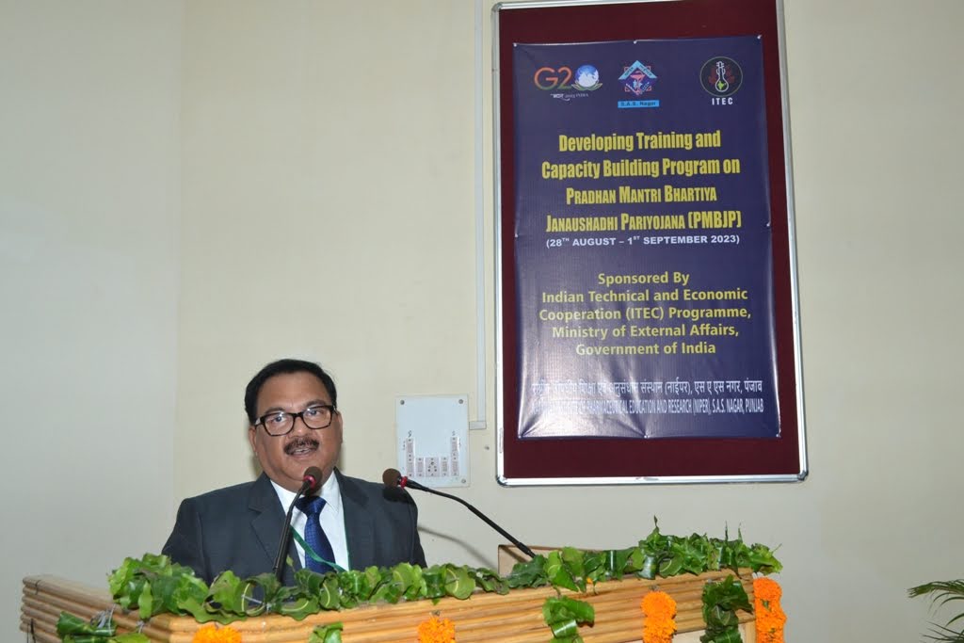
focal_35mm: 36
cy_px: 322
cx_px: 482
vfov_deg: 36.9
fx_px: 964
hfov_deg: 53.1
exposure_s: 1/200
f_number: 7.1
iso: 1600
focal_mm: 24
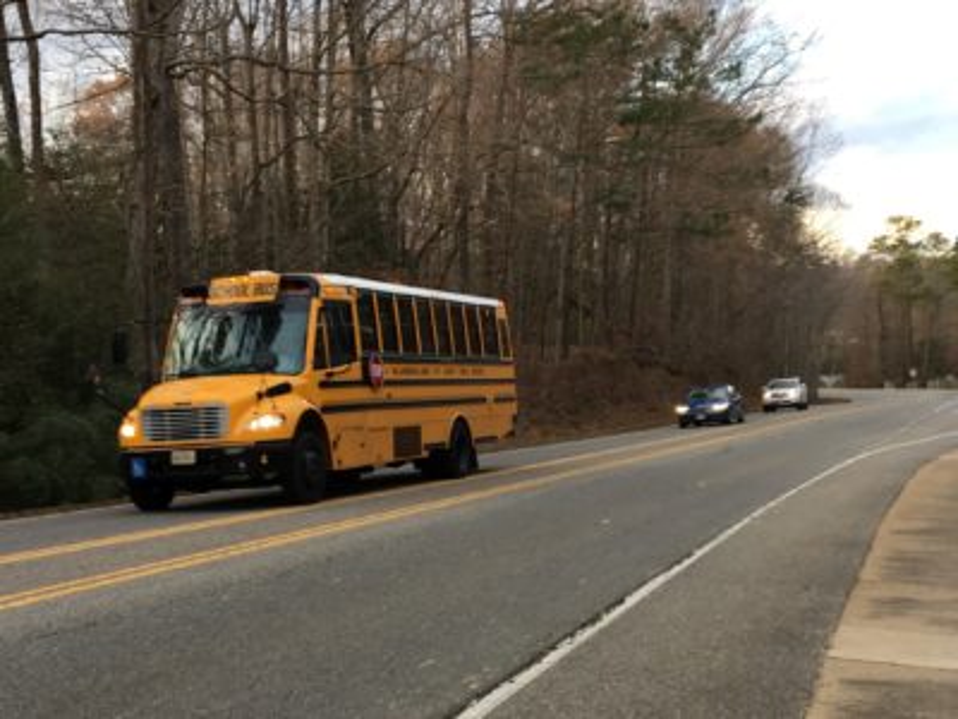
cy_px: 360
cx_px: 479
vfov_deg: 48.2
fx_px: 803
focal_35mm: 29
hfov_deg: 61.7
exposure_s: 1/120
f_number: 2.2
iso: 40
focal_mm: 4.15
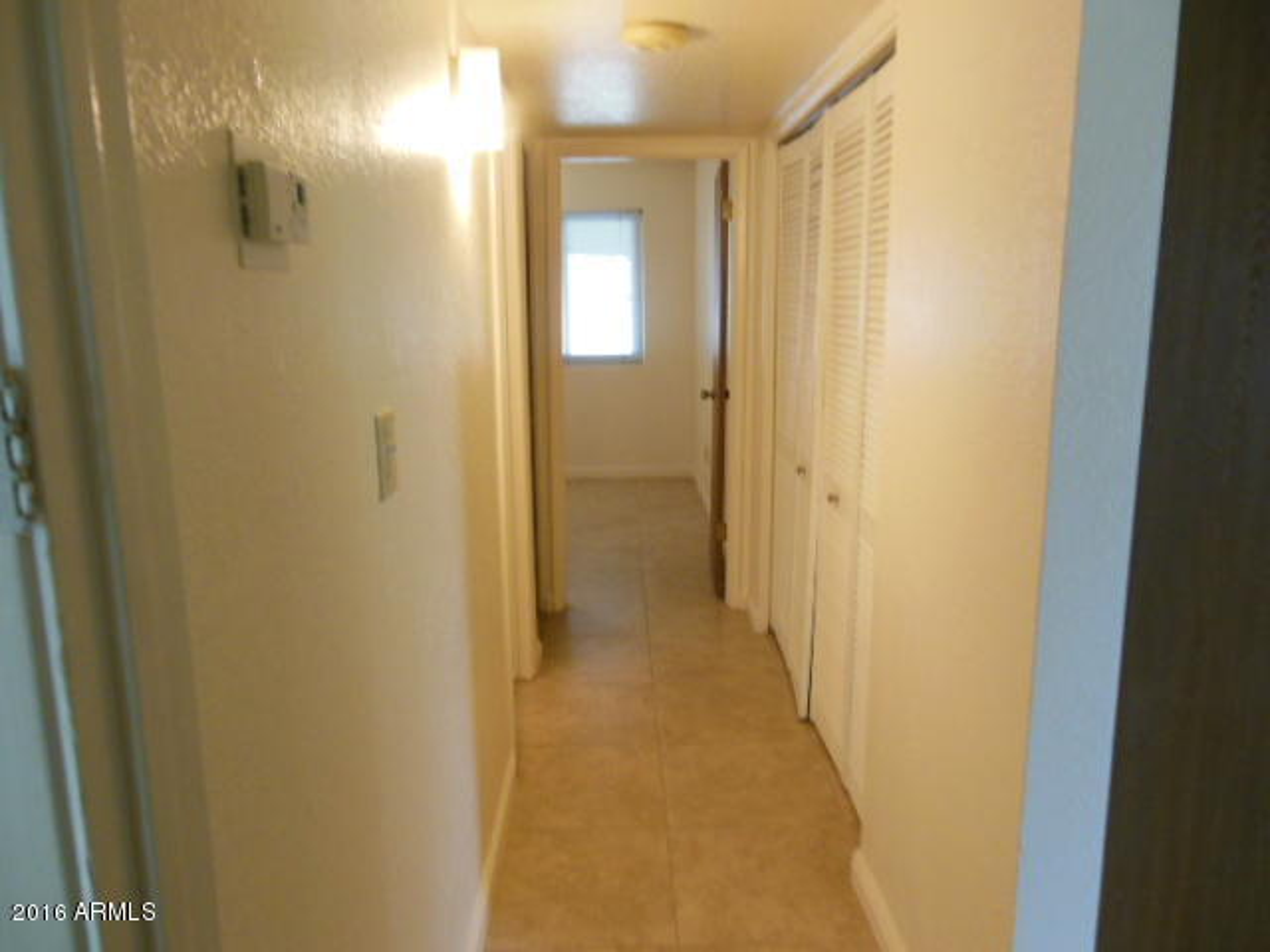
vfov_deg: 54.9
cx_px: 635
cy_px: 476
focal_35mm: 25
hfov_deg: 69.4
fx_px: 917
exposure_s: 1/30
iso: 400
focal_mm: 4.5
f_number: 3.2
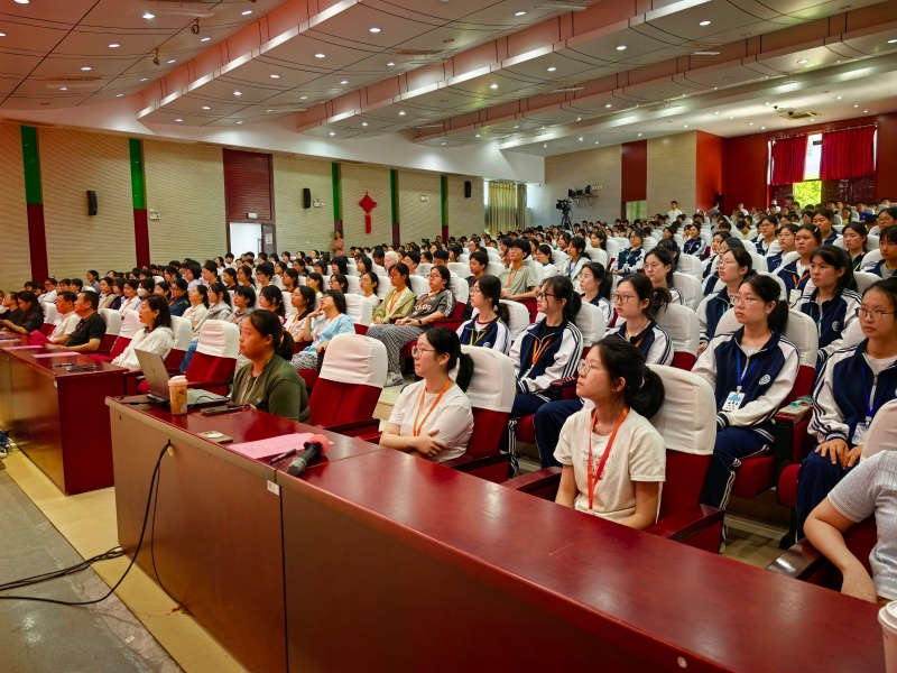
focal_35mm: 24
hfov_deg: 71.6
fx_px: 622
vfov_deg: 56.8
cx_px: 448
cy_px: 336
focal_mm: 6.98
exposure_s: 1/100
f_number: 1.4
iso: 160
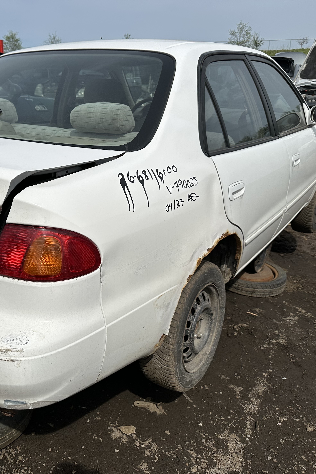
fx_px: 448
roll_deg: -0.8
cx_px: 72
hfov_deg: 37.7
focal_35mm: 34
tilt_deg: -19.2
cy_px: 242
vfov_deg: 55.8
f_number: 1.78
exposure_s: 1/10753
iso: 80
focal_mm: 6.86
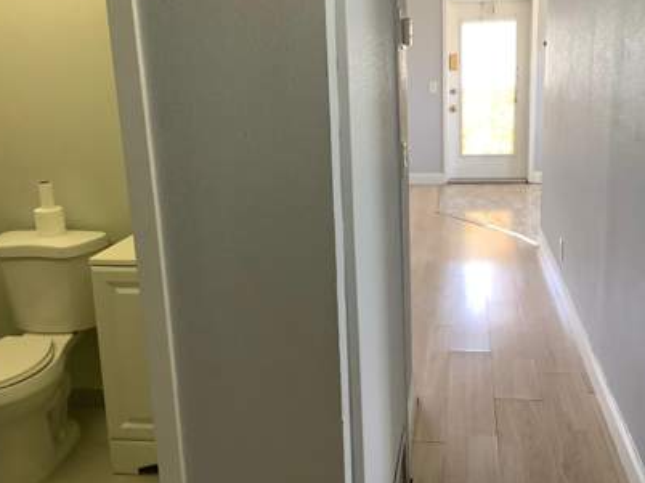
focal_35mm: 37
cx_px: 363
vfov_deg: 38.6
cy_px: 211
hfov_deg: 50.0
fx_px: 689
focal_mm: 3.3
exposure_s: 1/60
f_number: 2.4
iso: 125
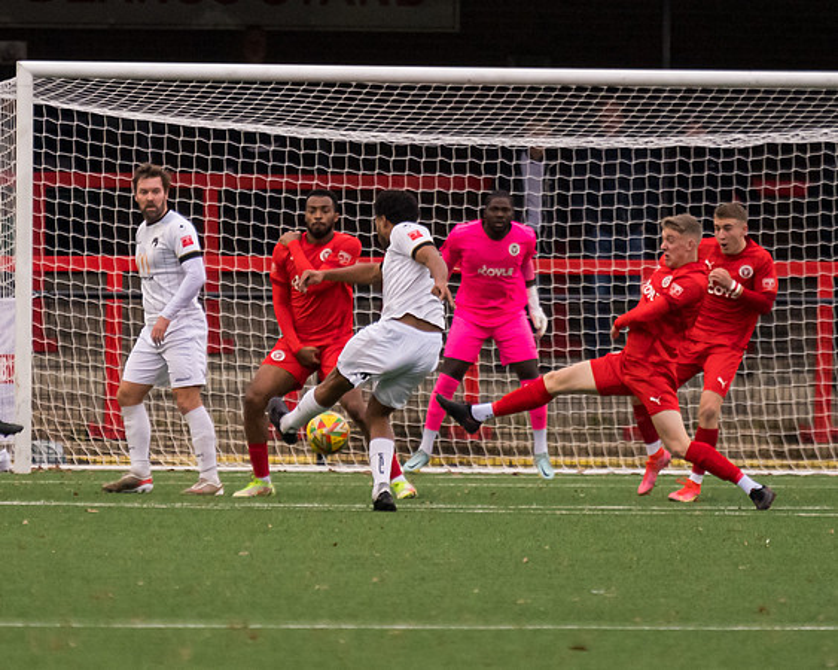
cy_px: 244
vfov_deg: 2.3
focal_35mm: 679
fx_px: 16844
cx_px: 313
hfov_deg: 2.8
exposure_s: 1/1000
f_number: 4
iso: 2000
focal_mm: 280
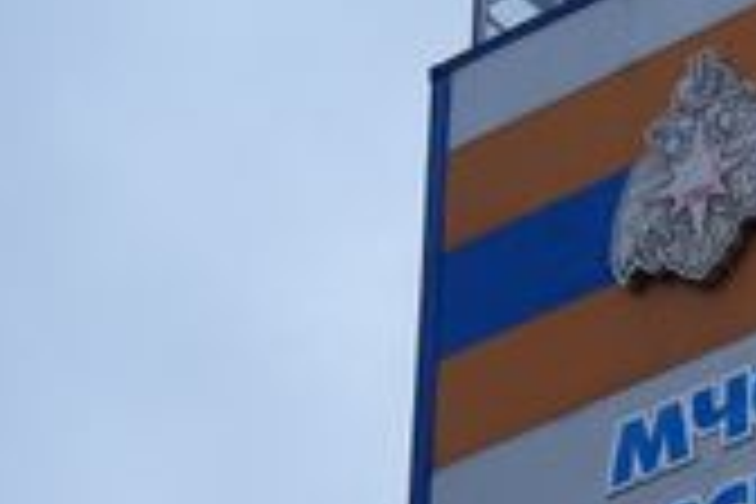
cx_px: 1051
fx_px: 3402
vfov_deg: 8.4
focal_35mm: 162
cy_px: 436
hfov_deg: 12.2
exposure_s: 1/8000
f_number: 2.8
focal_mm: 39
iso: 1000
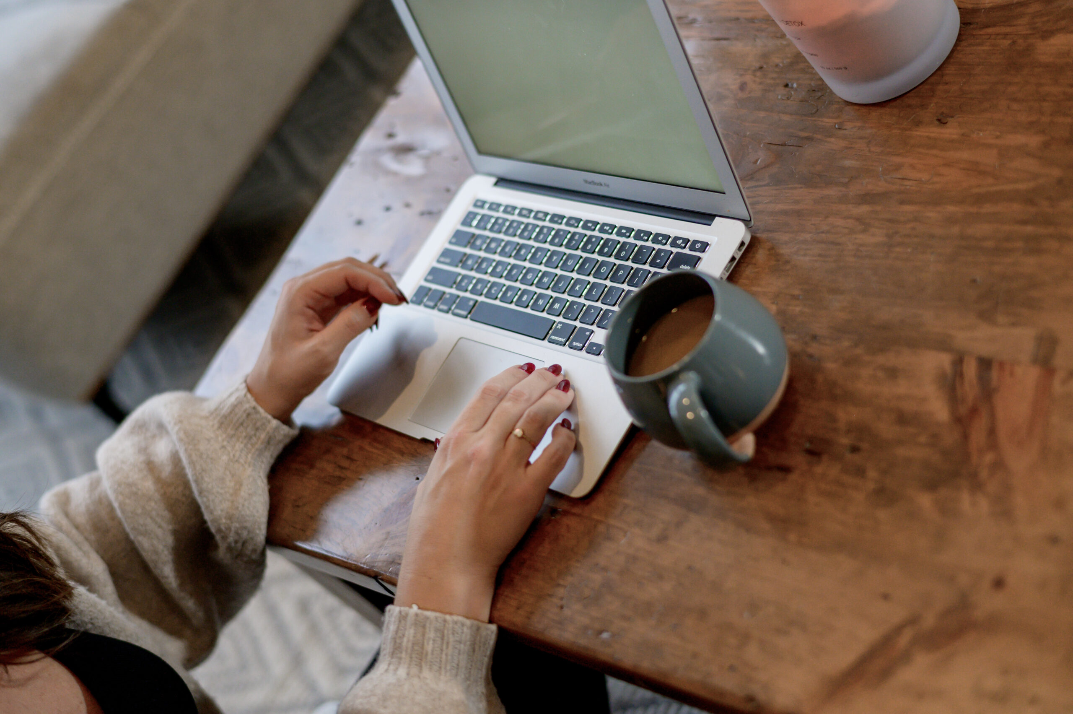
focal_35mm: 58
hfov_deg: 34.5
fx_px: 1727
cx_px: 536
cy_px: 357
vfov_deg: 23.3
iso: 1600
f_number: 2.2
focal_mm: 58
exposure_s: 1/320
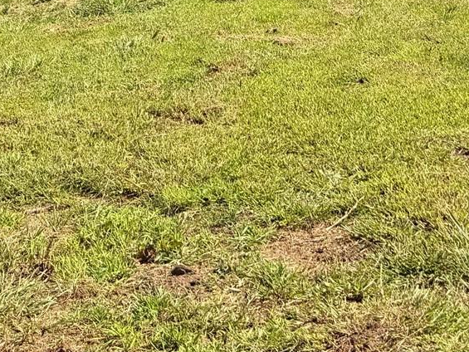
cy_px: -278
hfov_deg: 22.4
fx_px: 1179
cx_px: 314
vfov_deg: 14.8
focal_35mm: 87
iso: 80
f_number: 1.78
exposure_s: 1/2907
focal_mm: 6.76
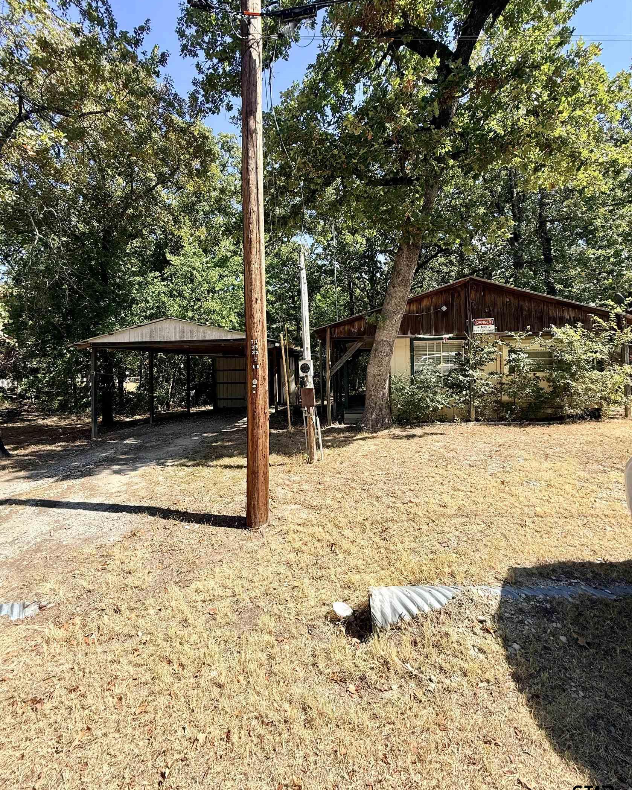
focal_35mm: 15
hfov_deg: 84.0
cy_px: 363
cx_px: 307
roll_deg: +0.7
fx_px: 351
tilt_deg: +1.3
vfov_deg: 96.6
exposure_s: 1/779
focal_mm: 2.22
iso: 50
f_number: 2.2
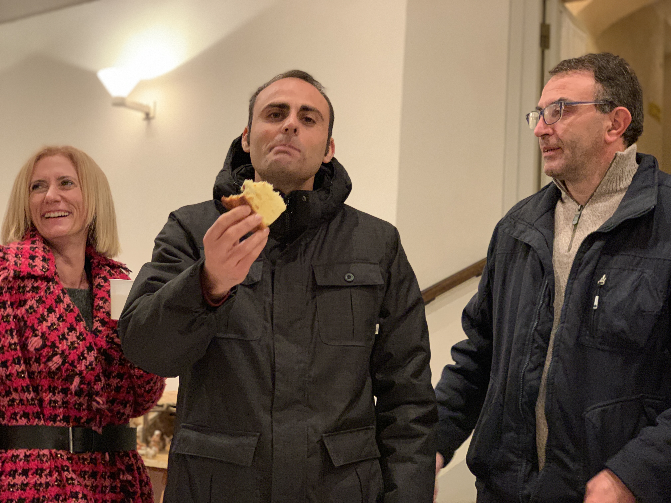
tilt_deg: +8.1
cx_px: 336
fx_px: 1008
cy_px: 252
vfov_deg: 28.0
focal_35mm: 52
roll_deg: -3.2
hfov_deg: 36.8
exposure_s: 1/50
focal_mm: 6
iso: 250
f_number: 2.4
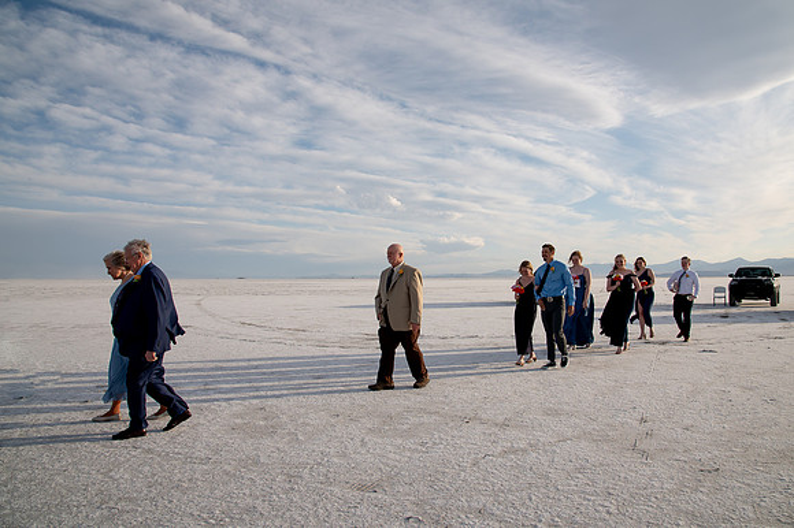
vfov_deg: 48.4
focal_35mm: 27
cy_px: 257
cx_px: 417
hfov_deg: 68.1
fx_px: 587
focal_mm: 24
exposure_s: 1/800
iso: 200
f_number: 8
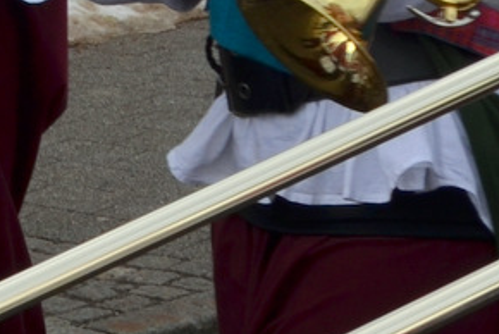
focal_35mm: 215
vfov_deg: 6.2
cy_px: -349
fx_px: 2983
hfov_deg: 9.2
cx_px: 817
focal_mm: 26
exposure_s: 1/200
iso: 100
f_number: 11
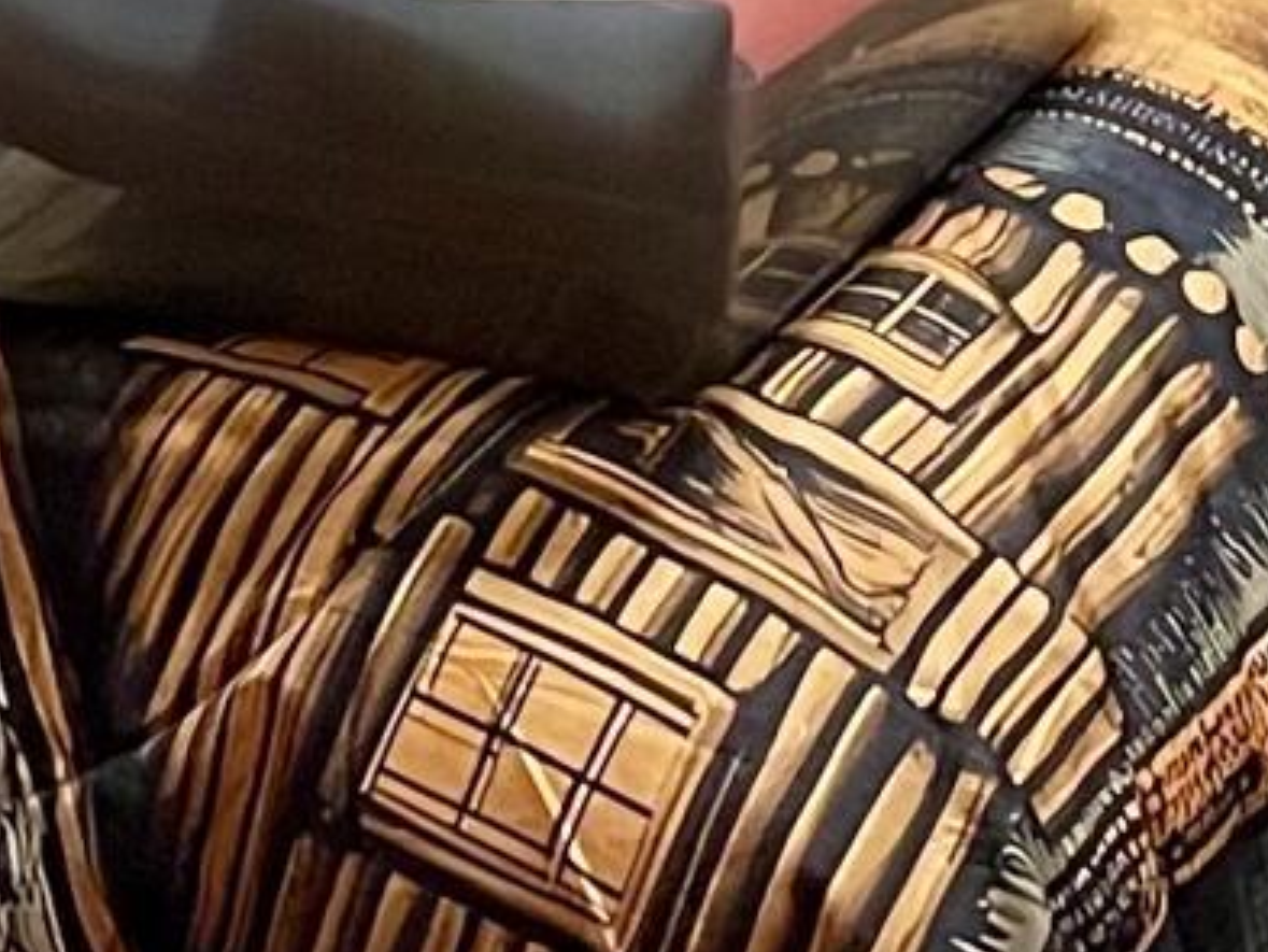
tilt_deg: -7.0
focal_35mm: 191
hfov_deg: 10.3
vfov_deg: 7.3
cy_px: -1365
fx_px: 6999
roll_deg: +0.7
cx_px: 984
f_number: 1.6
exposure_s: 1/40
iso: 400
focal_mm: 5.1
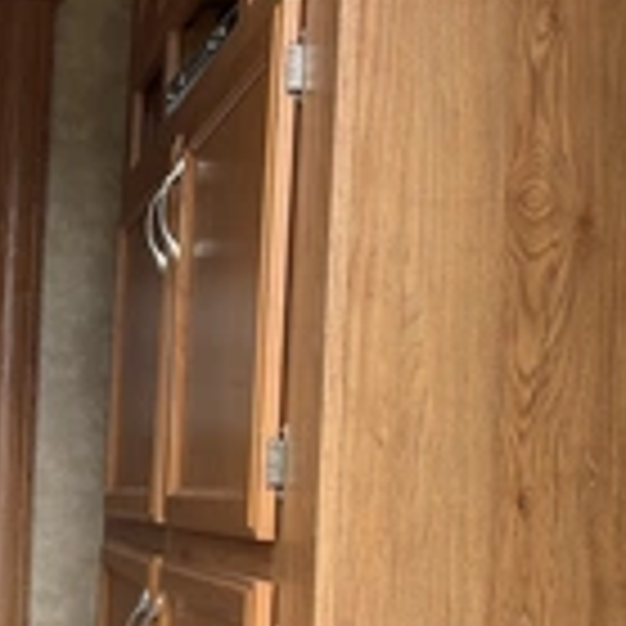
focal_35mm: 74
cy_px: 428
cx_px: -41
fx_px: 1514
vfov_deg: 23.2
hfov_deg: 22.2
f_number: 1.8
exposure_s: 1/130
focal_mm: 3
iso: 20
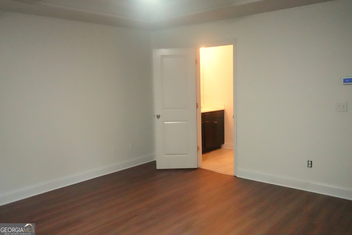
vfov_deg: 42.3
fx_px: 303
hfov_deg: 60.3
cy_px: 118
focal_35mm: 31
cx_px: 176
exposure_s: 1/1600
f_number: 2.5
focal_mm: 11.92
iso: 10000
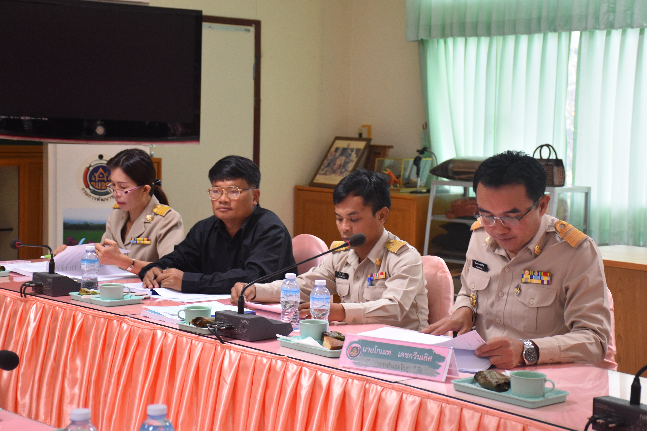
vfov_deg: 19.6
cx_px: 325
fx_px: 1249
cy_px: 218
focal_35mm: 70
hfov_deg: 29.0
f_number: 4.5
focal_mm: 45
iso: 1100
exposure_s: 1/60
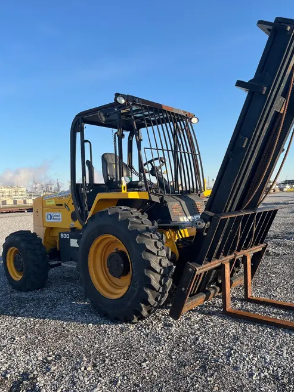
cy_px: 206
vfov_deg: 61.6
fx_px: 328
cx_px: 159
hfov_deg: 48.2
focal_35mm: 29
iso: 50
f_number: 1.6
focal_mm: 5.1
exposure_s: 1/1441
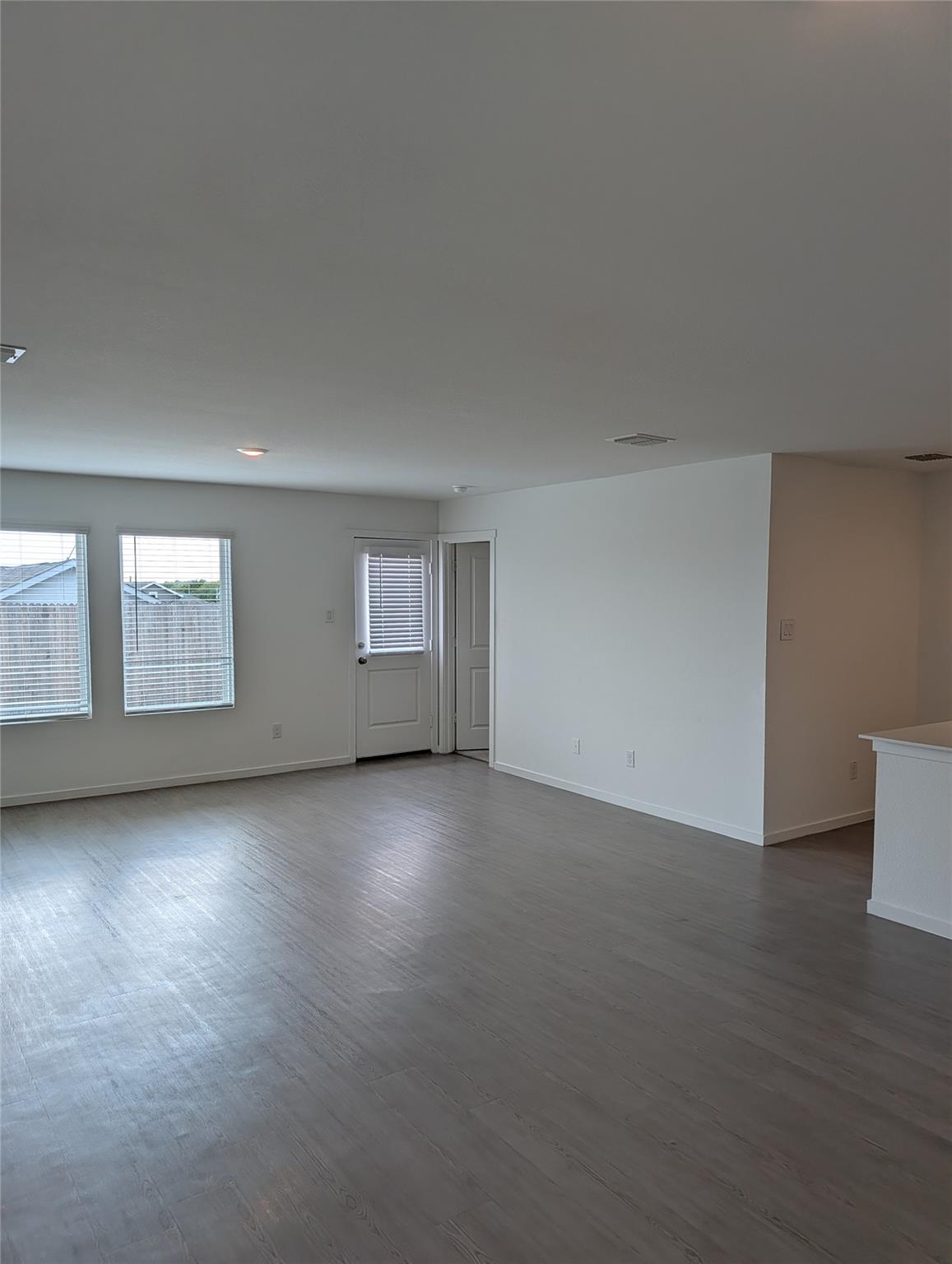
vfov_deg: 71.5
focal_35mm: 24
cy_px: 632
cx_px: 476
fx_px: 878
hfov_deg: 56.9
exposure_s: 1/221
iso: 17
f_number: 1.68
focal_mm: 6.9
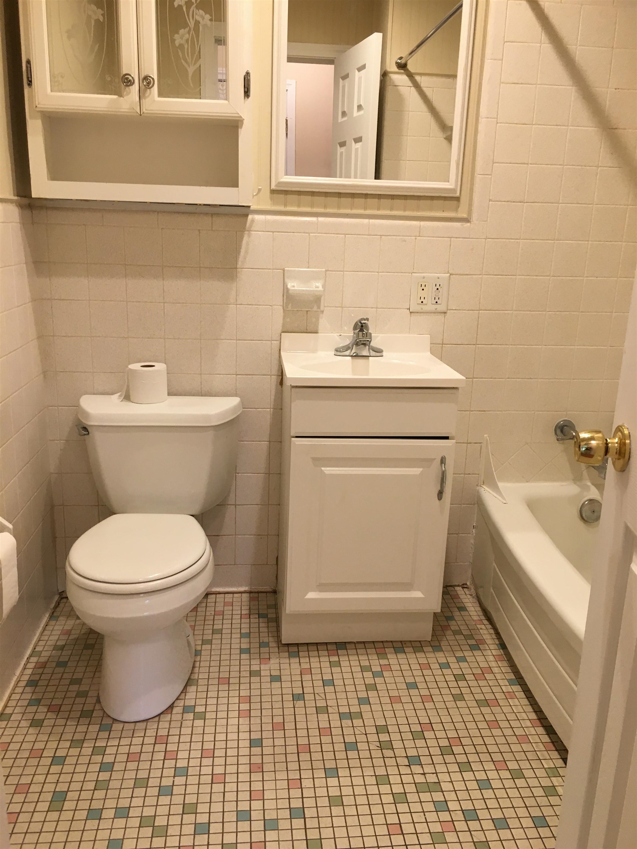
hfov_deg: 48.2
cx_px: 318
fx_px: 712
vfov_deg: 61.7
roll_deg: -2.0
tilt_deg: -16.3
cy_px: 424
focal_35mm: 29
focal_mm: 4.15
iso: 64
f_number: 2.2
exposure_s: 1/30
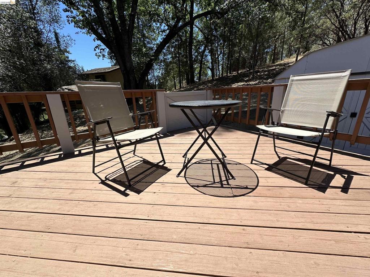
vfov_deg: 85.7
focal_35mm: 14
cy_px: 138
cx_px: 185
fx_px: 150
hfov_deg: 102.1
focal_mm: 2.22
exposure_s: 1/1304
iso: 50
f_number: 2.2
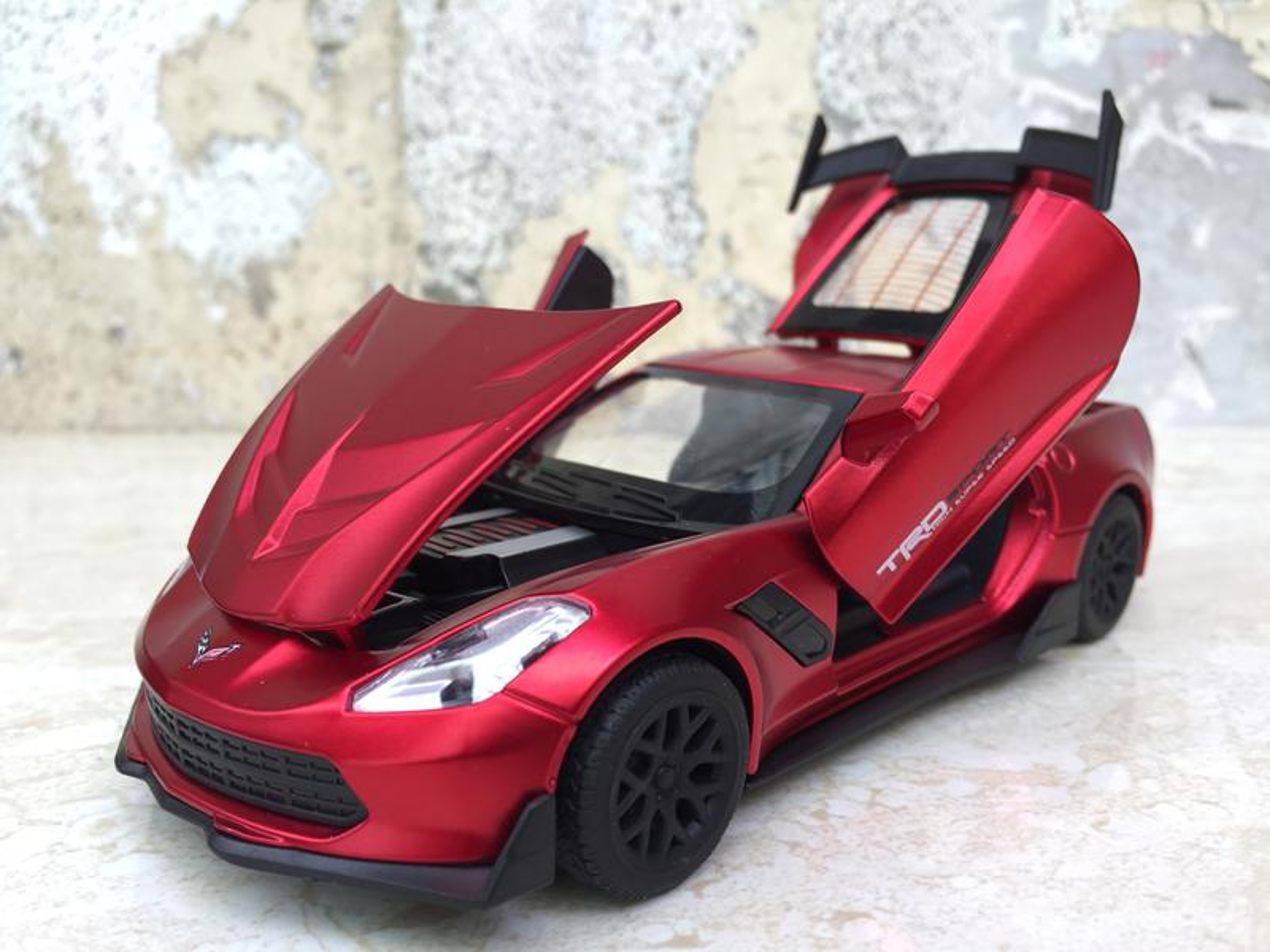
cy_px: 476
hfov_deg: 61.7
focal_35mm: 29
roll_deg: -1.3
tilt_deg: -14.3
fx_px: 1064
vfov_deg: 48.2
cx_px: 635
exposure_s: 1/137
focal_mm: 4.15
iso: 32
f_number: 2.2
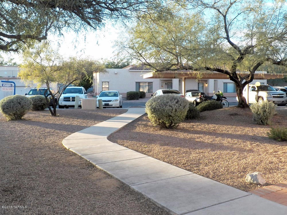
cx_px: 144
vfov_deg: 40.7
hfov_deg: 52.6
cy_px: 108
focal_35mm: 35
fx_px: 290
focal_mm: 6.3
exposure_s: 1/250
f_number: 4
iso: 125
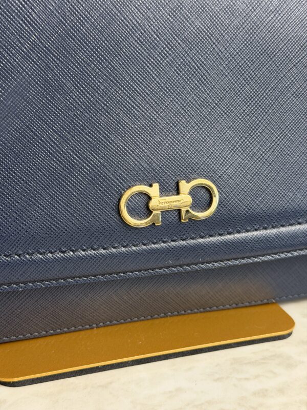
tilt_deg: -19.3
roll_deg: -0.1
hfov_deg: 30.3
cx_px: 154
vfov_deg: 39.7
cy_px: 205
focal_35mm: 48
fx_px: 568
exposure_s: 1/120
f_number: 1.78
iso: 100
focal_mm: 6.76
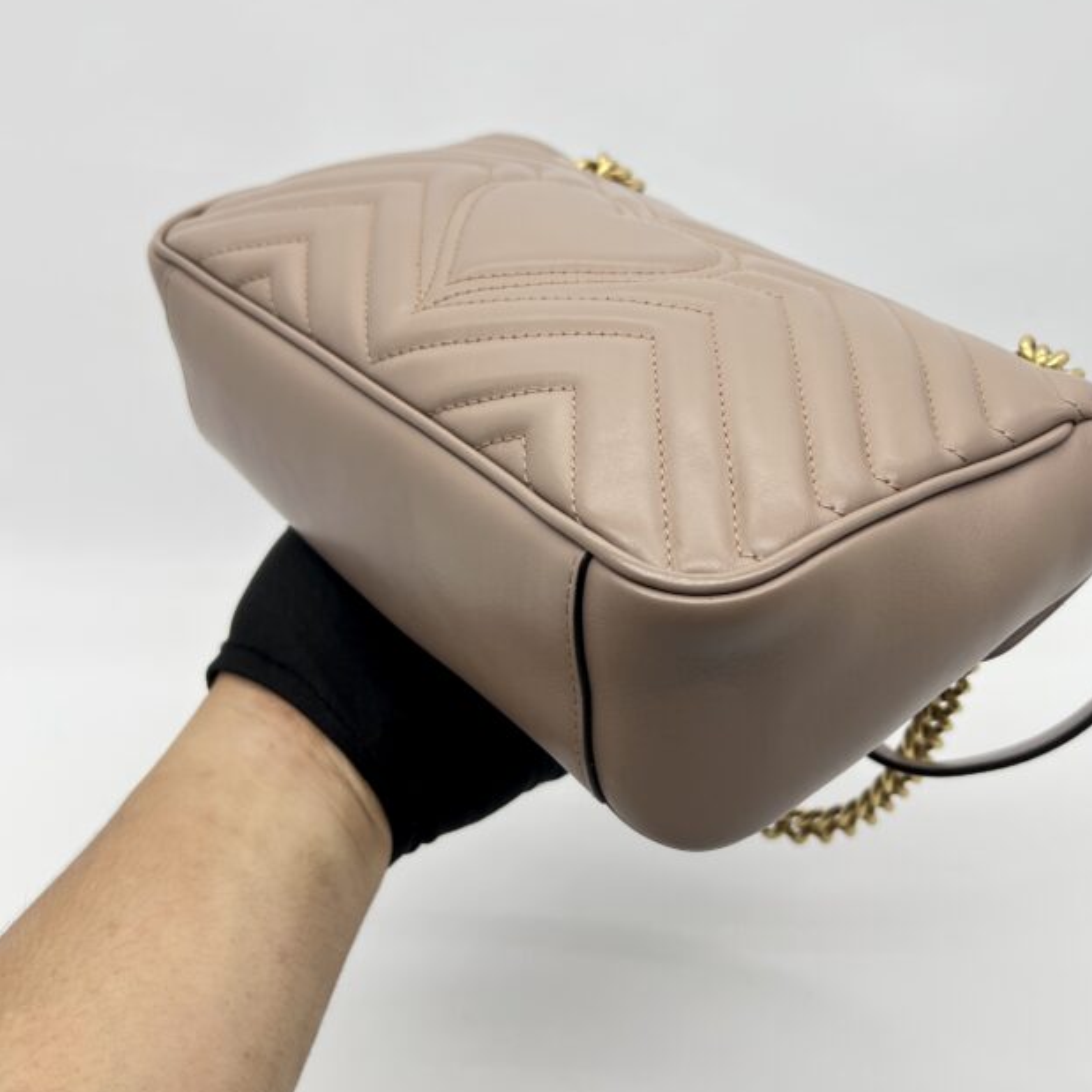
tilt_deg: -28.8
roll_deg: +0.7
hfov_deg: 43.7
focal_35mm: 38
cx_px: 647
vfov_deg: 43.8
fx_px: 1356
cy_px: 483
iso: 32
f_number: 1.5
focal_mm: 5.7
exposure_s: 1/109
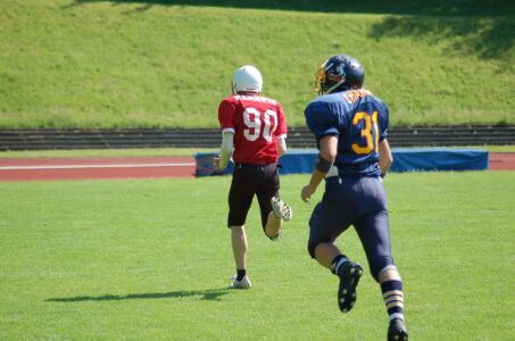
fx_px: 2355
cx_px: 258
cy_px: 170
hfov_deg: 12.5
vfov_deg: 8.3
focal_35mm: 165
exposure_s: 1/1000
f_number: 4.2
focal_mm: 110
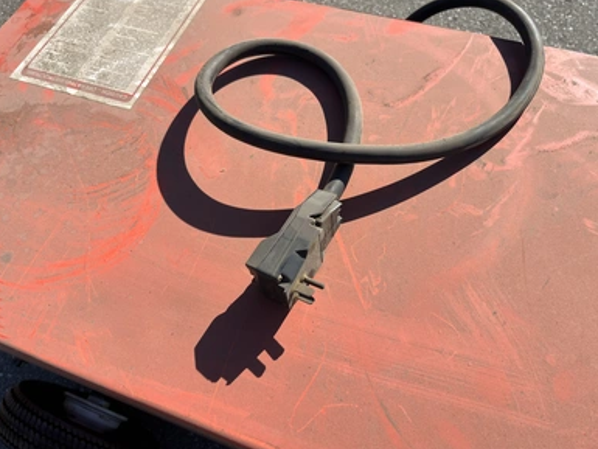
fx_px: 467
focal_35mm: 27
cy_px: 227
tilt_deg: -61.5
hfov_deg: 65.3
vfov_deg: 51.4
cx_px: 303
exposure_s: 1/2222
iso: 50
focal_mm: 5.1
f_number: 1.6
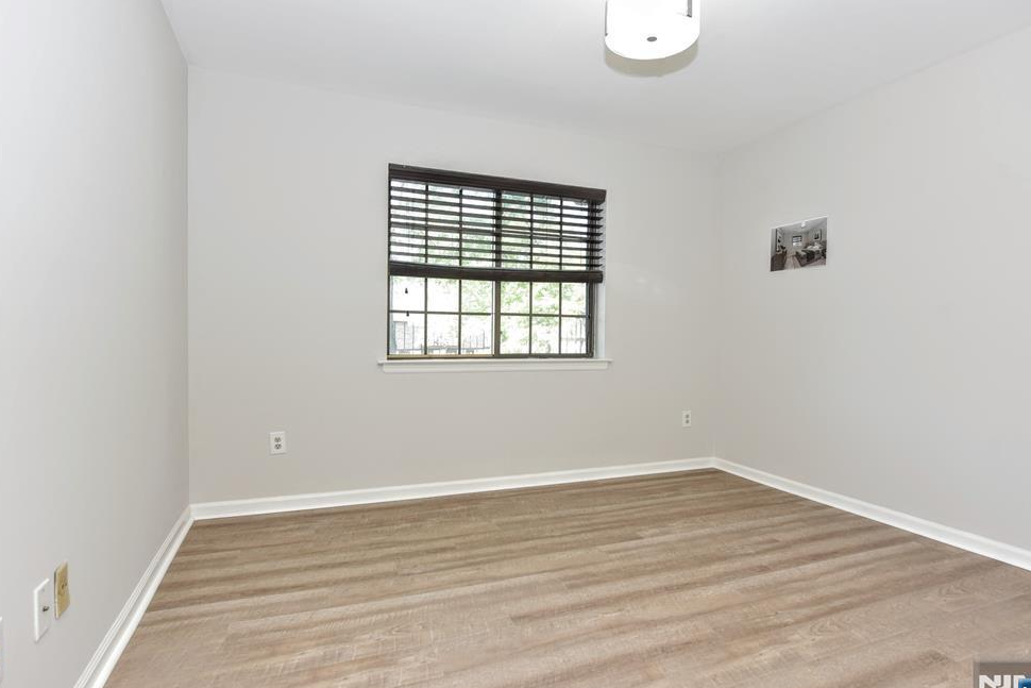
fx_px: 544
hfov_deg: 86.8
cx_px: 538
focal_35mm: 19
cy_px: 345
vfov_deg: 64.6
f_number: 5
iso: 800
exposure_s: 1/100
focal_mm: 18
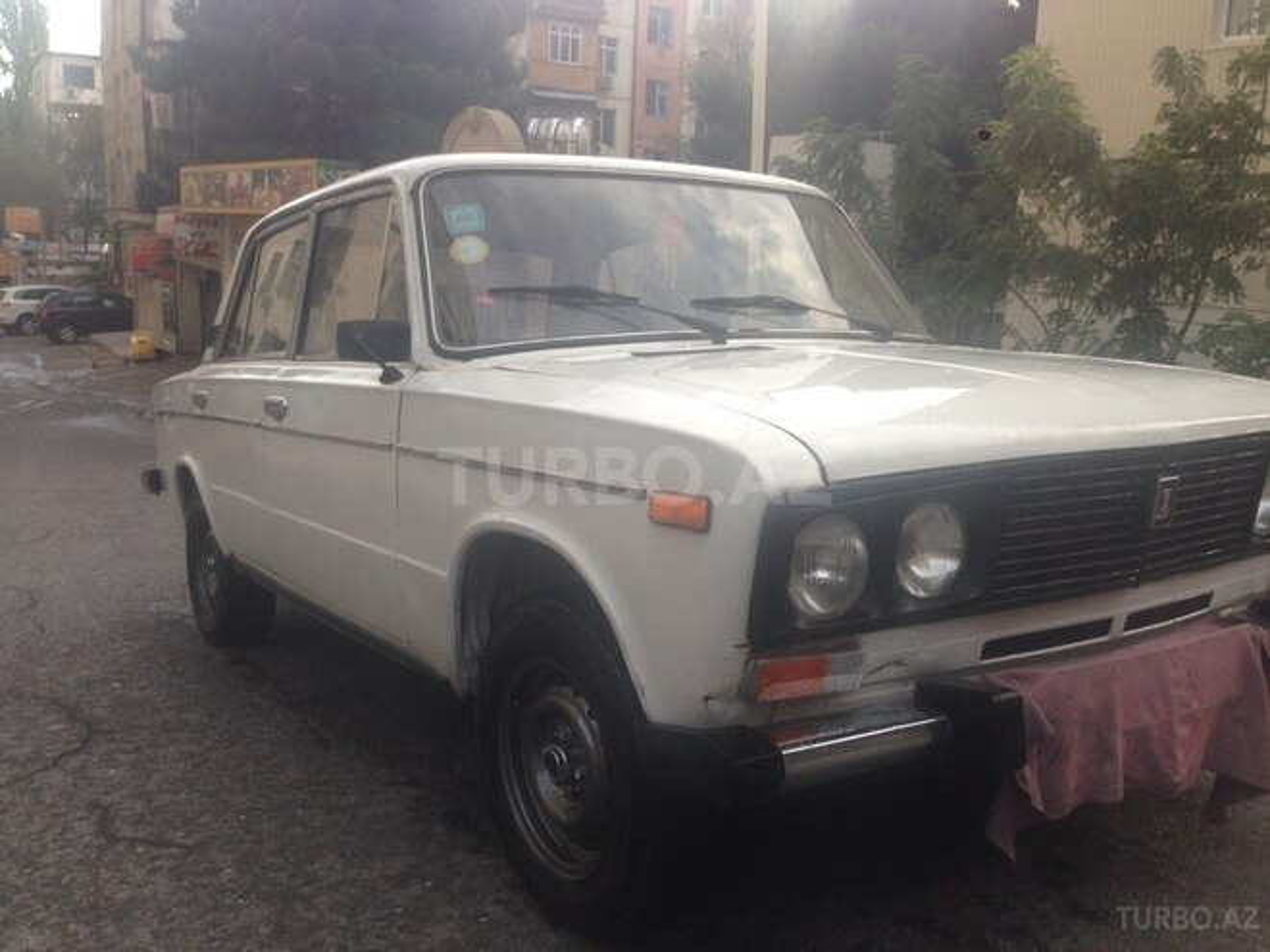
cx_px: 635
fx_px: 1211
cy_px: 476
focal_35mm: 33
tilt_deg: -7.8
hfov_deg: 55.4
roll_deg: -3.9
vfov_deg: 42.9
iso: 64
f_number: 2.4
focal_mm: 4.12
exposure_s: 1/120
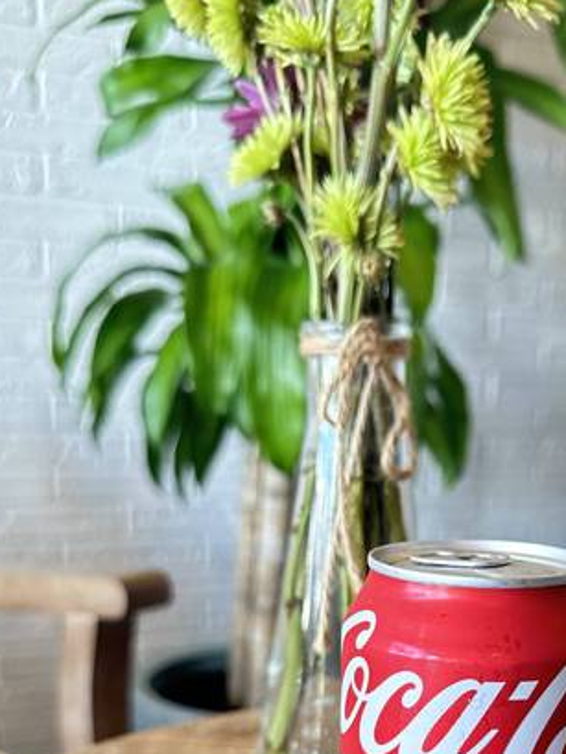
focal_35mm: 43
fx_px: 937
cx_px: 424
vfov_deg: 42.0
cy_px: 596
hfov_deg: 33.0
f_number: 1.78
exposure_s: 1/60
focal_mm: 6.86
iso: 320
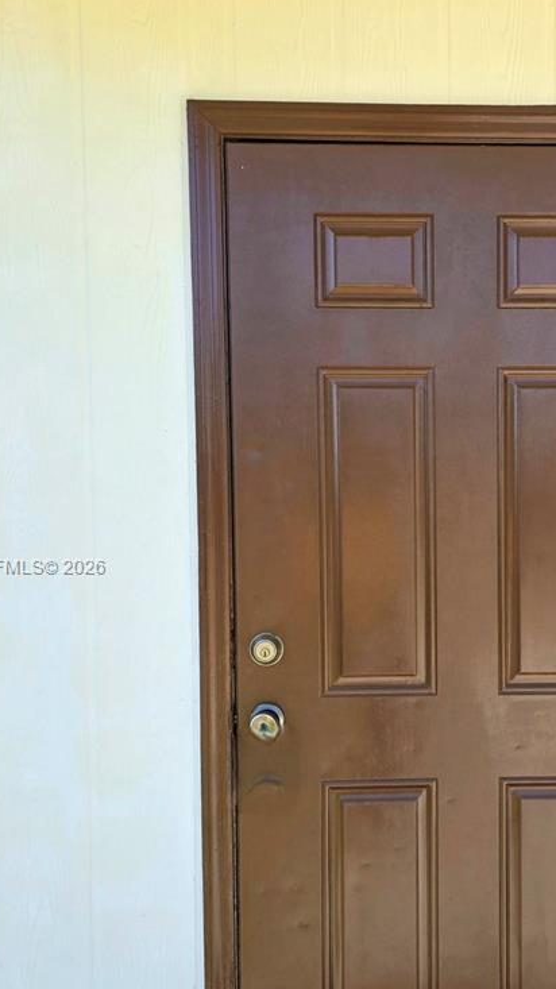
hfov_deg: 28.3
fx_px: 1075
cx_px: 461
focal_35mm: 41
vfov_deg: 49.2
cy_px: 568
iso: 12
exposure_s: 1/250
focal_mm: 6.3
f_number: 1.7
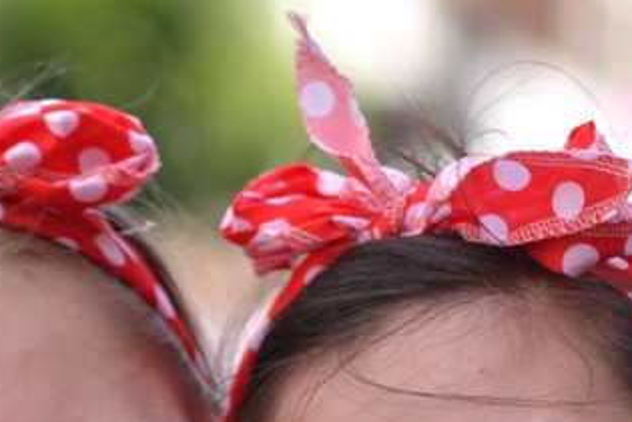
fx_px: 7882
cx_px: 275
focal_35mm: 449
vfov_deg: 3.1
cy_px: 588
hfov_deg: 4.6
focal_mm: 92
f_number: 2.8
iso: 100
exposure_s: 1/400
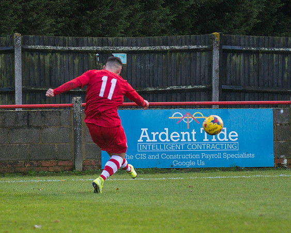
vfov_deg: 4.0
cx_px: 94
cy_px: 136
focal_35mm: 386
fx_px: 3320
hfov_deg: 5.0
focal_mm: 160
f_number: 2.8
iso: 2000
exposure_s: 1/2000
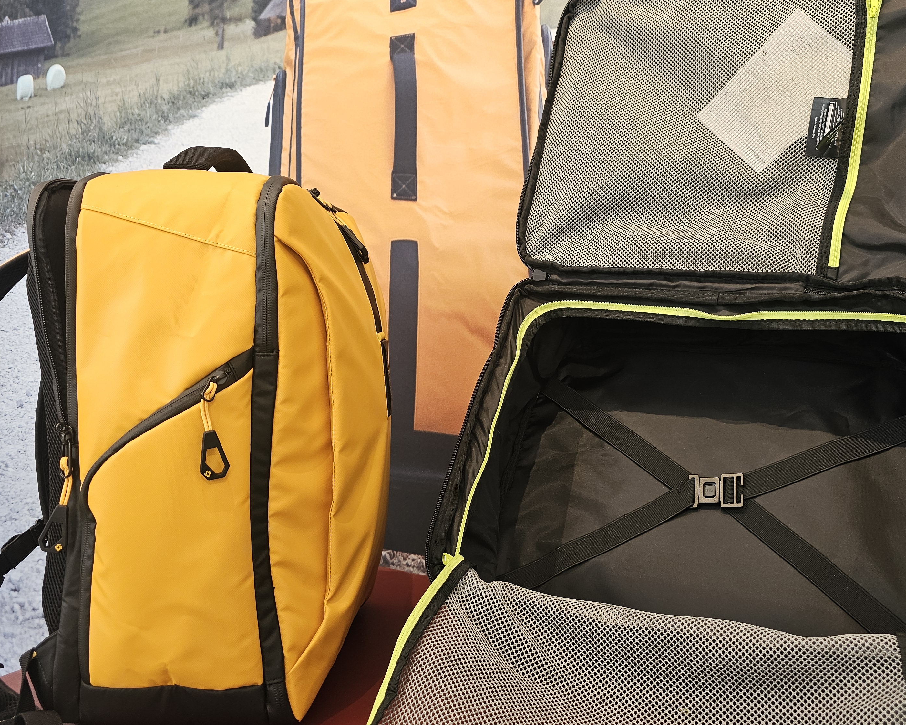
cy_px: 318
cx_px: 508
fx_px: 858
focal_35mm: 32
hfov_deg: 55.5
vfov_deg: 45.7
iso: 160
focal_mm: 6.3
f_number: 1.7
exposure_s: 1/180
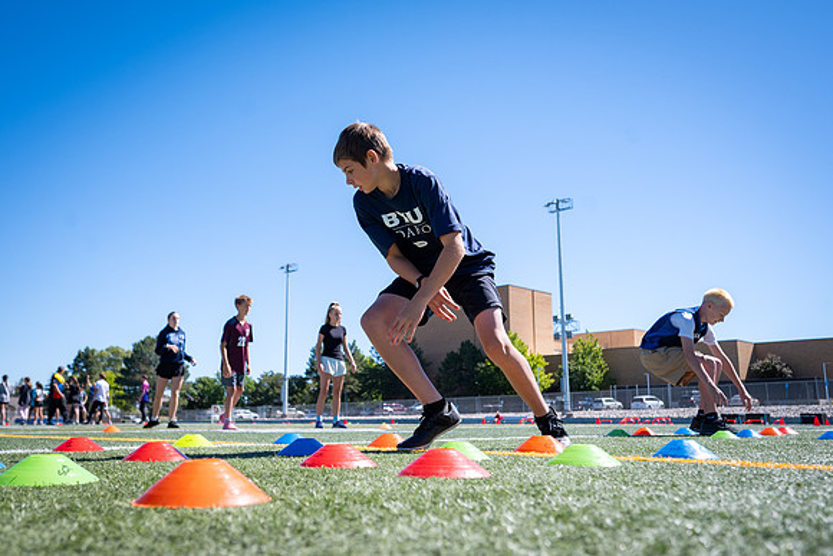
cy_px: 276
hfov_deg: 58.6
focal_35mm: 32
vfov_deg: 41.1
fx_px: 741
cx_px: 387
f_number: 4
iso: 100
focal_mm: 28.5
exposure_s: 1/640
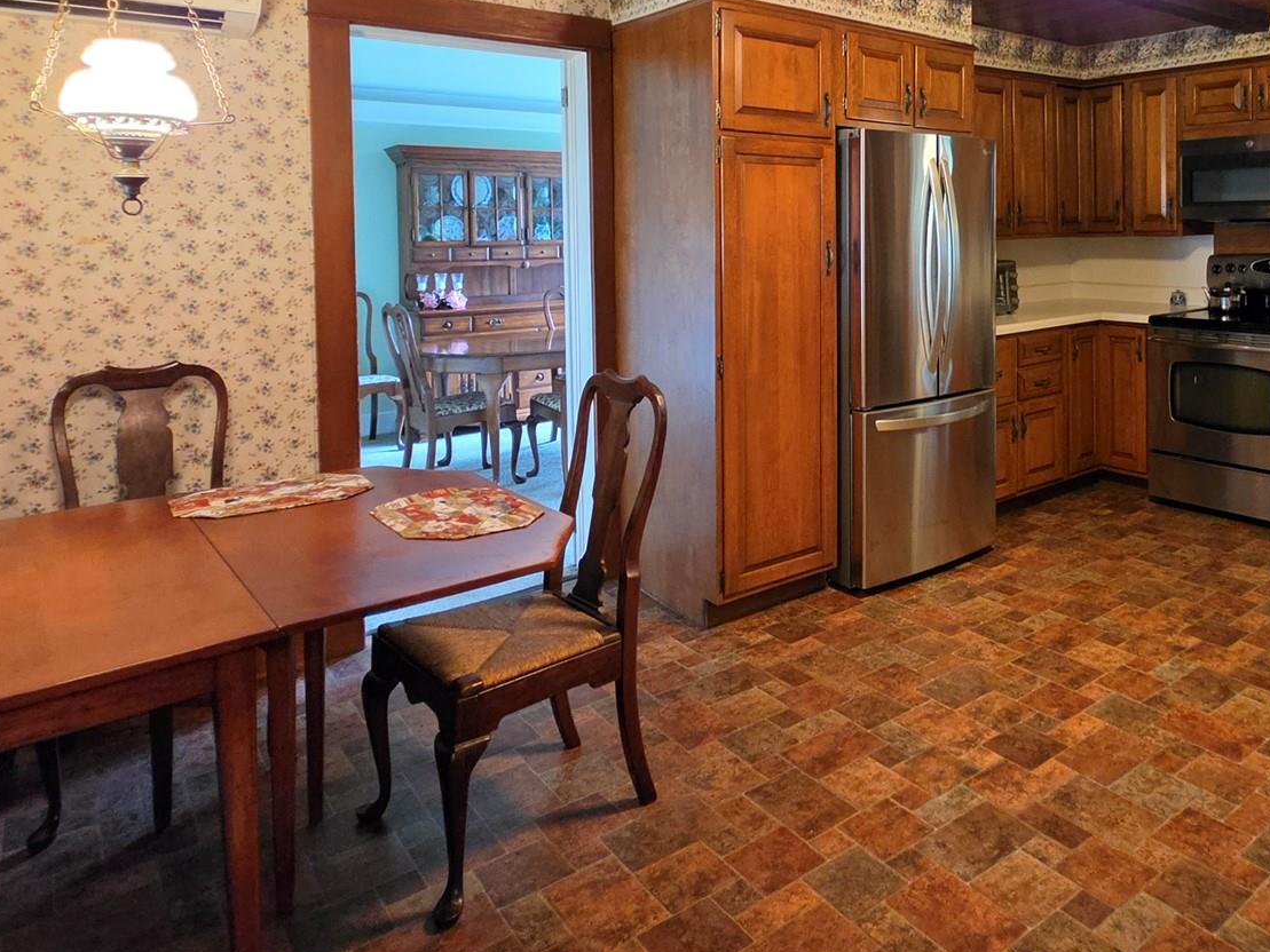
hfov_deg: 69.1
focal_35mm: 24
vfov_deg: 54.5
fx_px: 881
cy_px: 251
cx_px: 871
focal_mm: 2.2
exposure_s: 1/60
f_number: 1.9
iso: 800
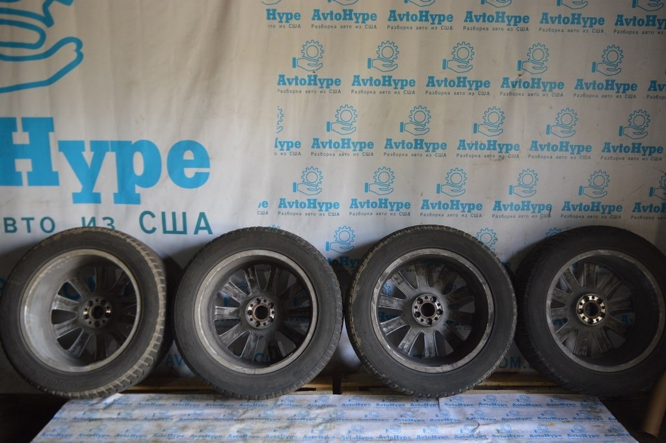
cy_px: 222
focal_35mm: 32
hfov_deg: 59.5
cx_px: 333
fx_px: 582
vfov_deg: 41.6
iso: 400
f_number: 3.8
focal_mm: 21
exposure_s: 1/30
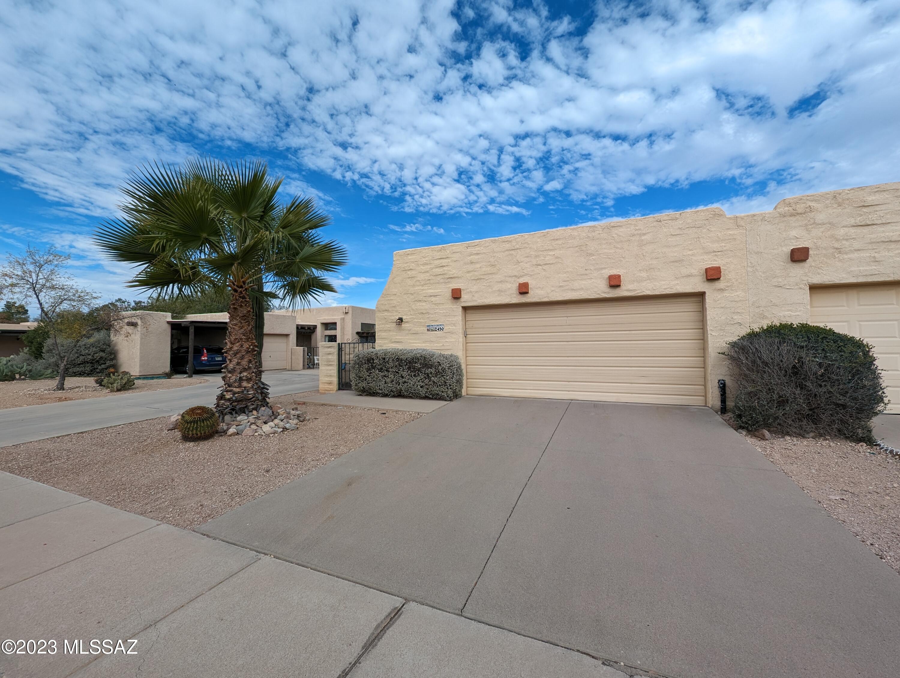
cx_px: 450
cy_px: 339
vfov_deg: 90.0
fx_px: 338
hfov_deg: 106.1
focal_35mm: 13
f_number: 2.2
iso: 46
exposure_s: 1/1451
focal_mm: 1.95
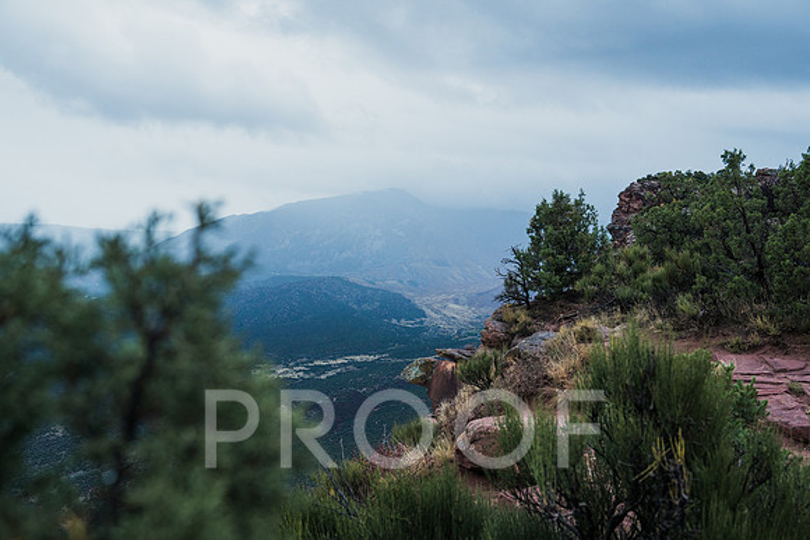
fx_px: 968
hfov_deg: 45.4
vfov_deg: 31.2
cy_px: 270
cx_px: 405
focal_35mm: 43
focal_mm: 42
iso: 640
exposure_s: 1/60
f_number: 4.5
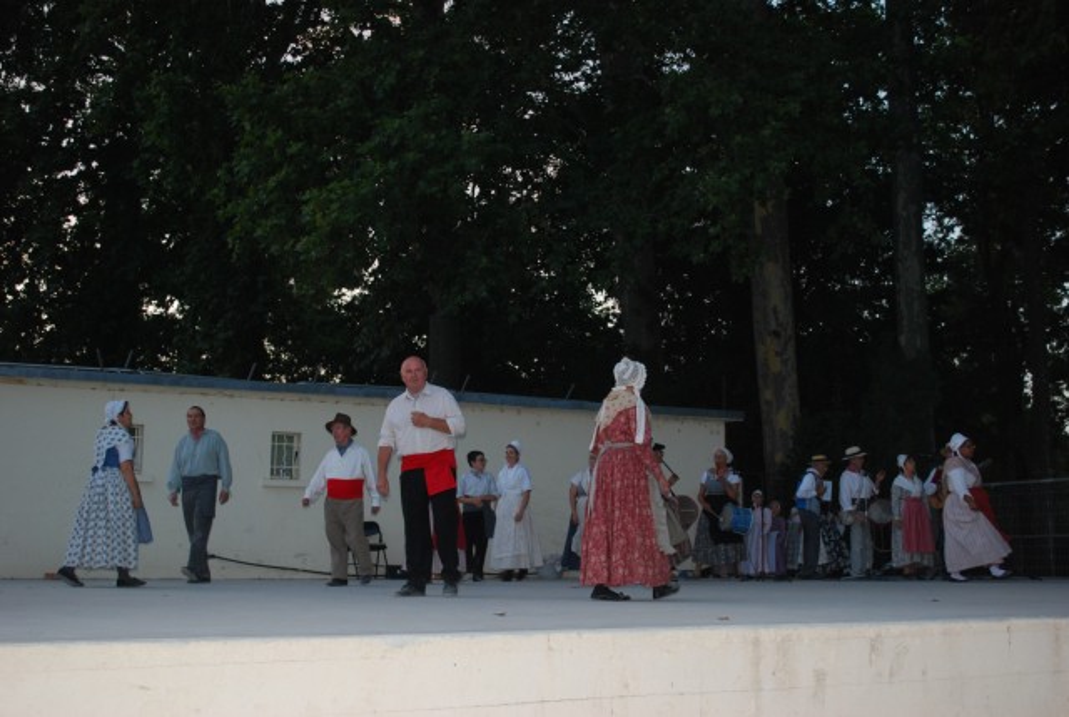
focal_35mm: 48
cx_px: 534
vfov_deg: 28.2
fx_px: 1428
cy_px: 358
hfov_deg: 41.1
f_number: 4.8
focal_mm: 32
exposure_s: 1/60
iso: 500
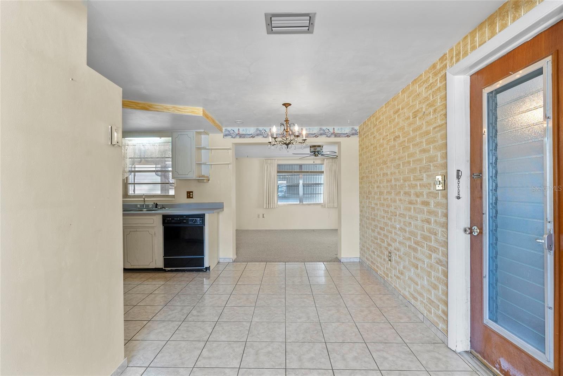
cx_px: 282
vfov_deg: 70.5
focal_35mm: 17
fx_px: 266
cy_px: 188
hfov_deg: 93.3
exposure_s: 1/3
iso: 400
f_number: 8
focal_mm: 17
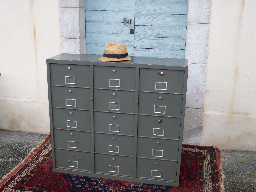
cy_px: 96
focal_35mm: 40
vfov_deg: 36.0
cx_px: 128
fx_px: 296
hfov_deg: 46.8
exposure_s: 1/125
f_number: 3.3
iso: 100
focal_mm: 6.6
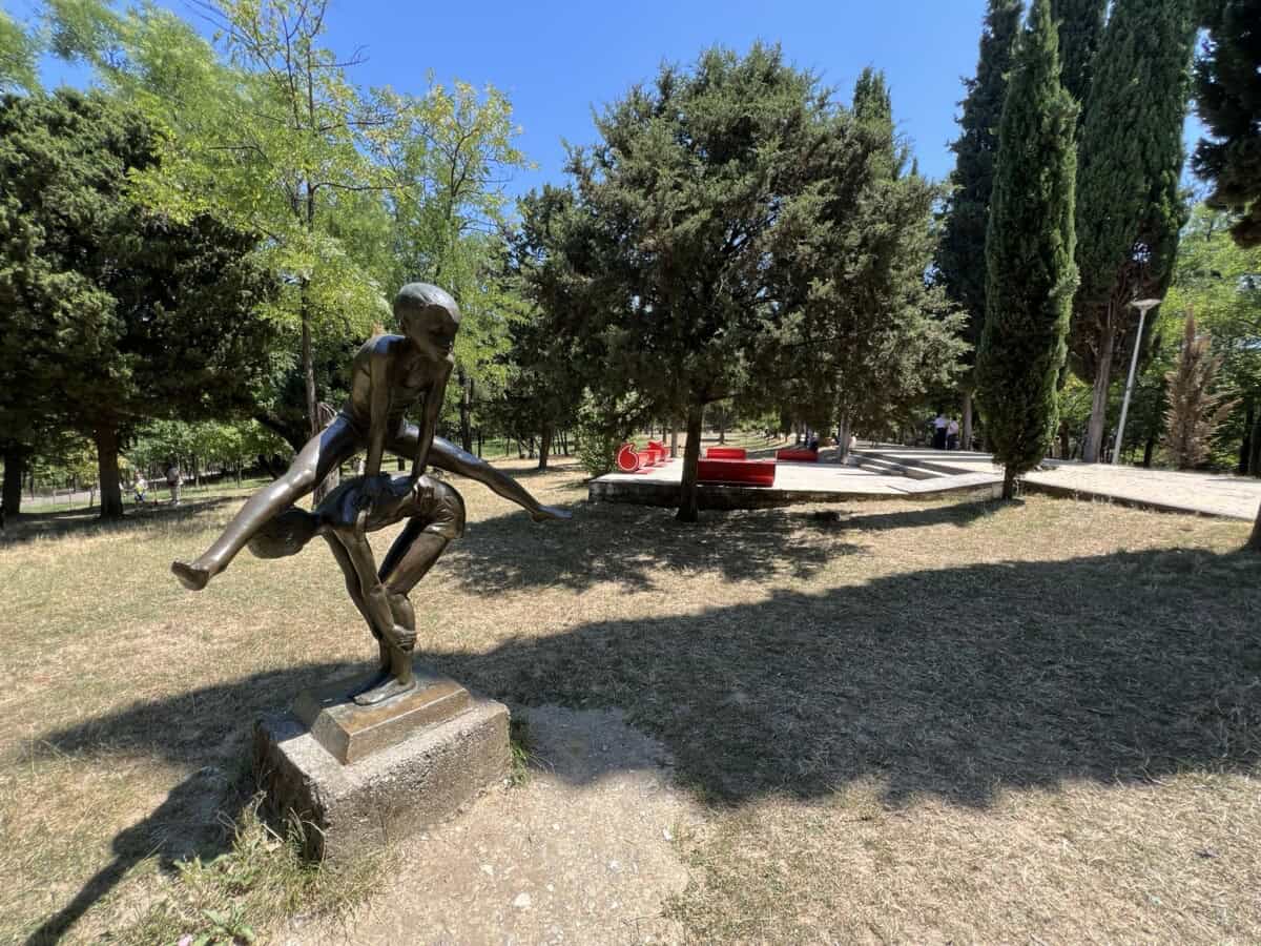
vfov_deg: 89.9
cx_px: 630
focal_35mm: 13
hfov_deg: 106.2
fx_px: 474
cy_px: 473
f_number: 1.8
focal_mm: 1.6
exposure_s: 1/341
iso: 32
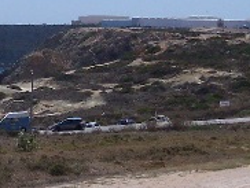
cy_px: 15
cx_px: -96
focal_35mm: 167
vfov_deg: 8.9
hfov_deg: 11.4
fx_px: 1208
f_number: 4.8
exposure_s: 1/1000
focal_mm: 8
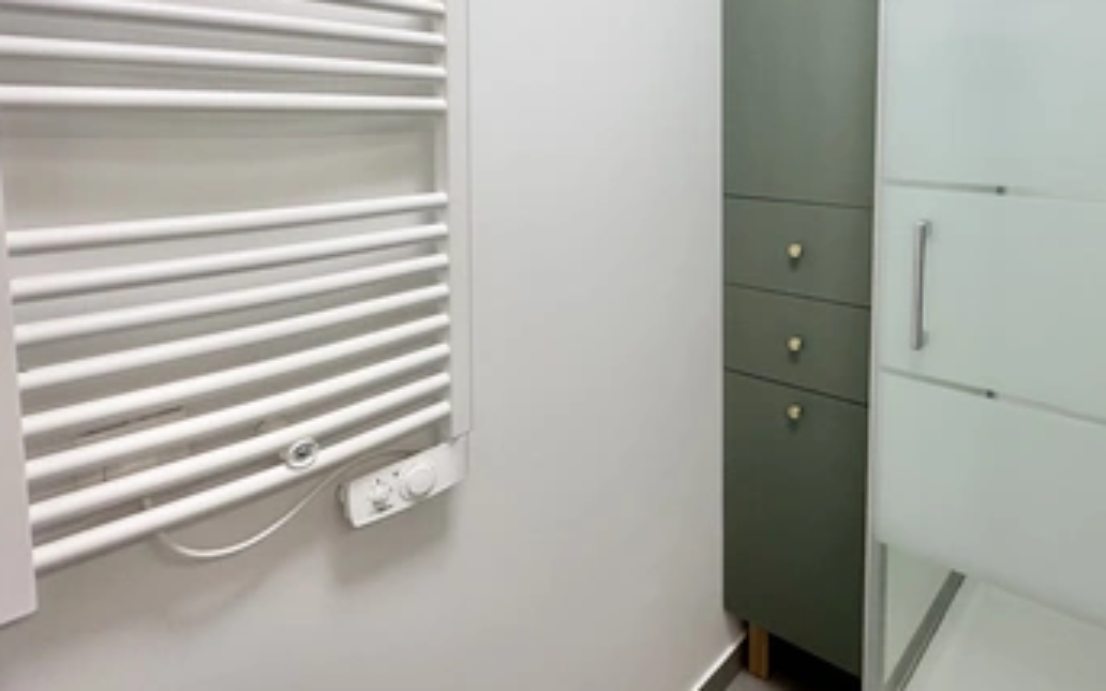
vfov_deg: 51.0
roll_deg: +0.0
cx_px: 757
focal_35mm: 23
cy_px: 183
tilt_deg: -5.5
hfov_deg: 74.2
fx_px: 693
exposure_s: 1/100
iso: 160
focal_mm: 2.22
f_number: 2.2
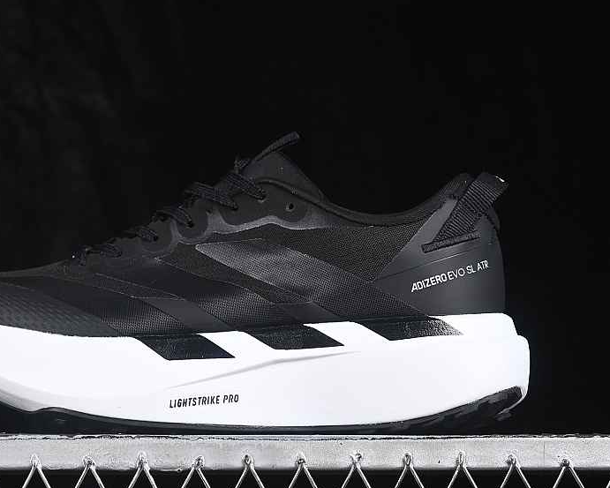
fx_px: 1986
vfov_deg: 14.0
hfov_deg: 17.4
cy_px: 237
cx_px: 223
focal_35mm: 110
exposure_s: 1/60
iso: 160
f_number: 6.3
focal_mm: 50
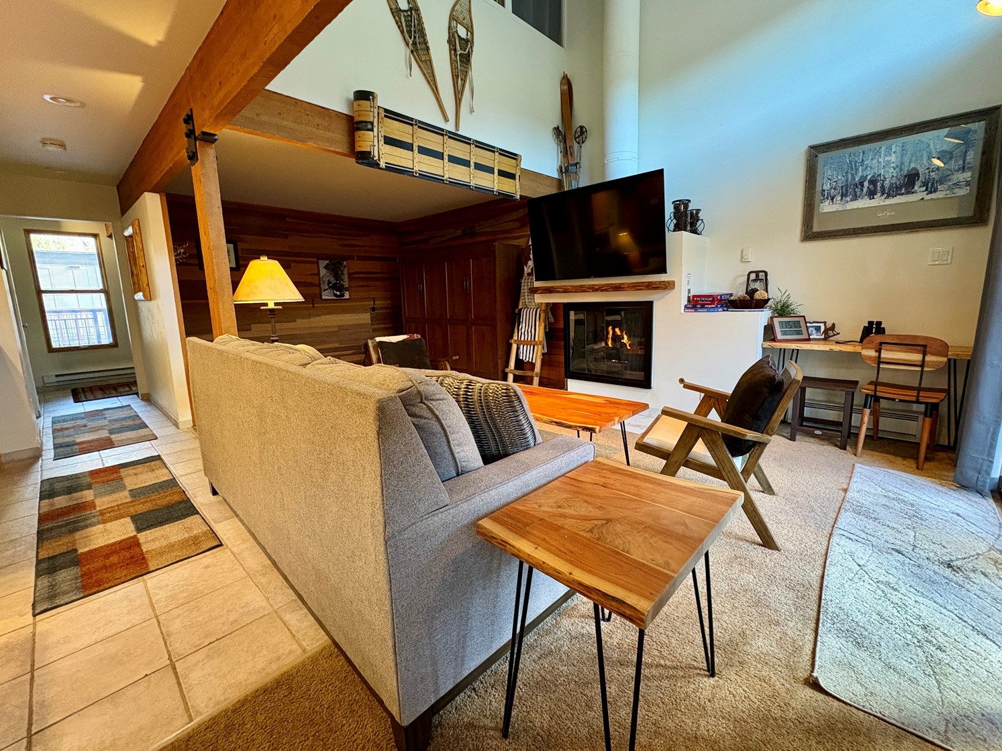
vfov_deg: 81.7
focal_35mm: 15
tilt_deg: -8.5
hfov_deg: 98.1
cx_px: 517
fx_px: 434
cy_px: 363
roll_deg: +1.3
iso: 400
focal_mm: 2.22
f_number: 2.2
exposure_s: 1/60
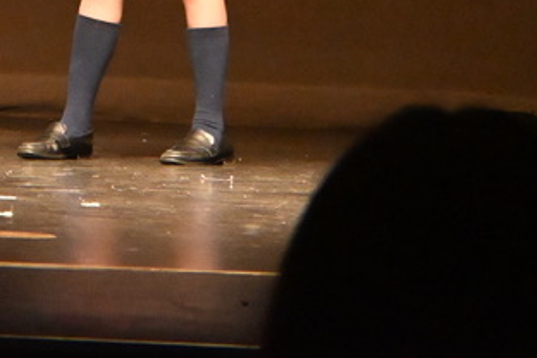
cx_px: -72
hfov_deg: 7.8
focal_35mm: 261
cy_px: -253
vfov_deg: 5.2
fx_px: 3893
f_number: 6.3
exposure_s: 1/60
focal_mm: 50
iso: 11400
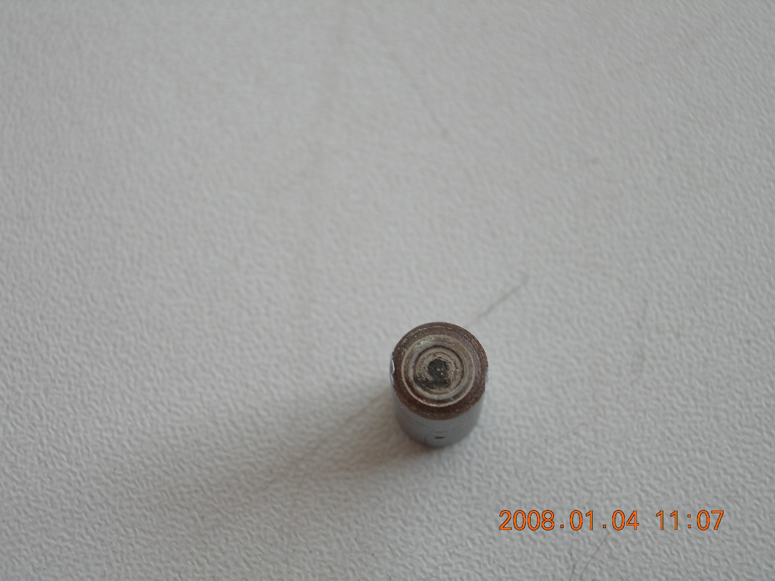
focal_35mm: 61
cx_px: 388
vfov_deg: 24.0
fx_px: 1366
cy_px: 290
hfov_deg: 31.7
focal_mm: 12.7
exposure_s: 1/54.3
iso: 50
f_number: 3.5
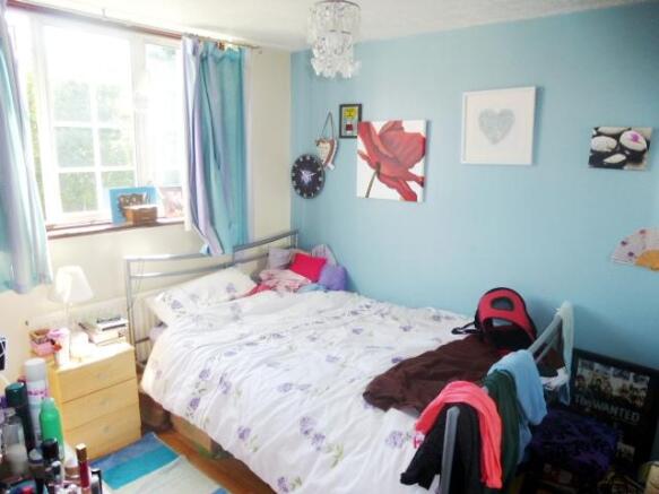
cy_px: 247
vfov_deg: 56.8
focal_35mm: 24
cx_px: 330
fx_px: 457
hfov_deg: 71.6
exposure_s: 1/60
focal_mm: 4.3
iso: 200
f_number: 3.3
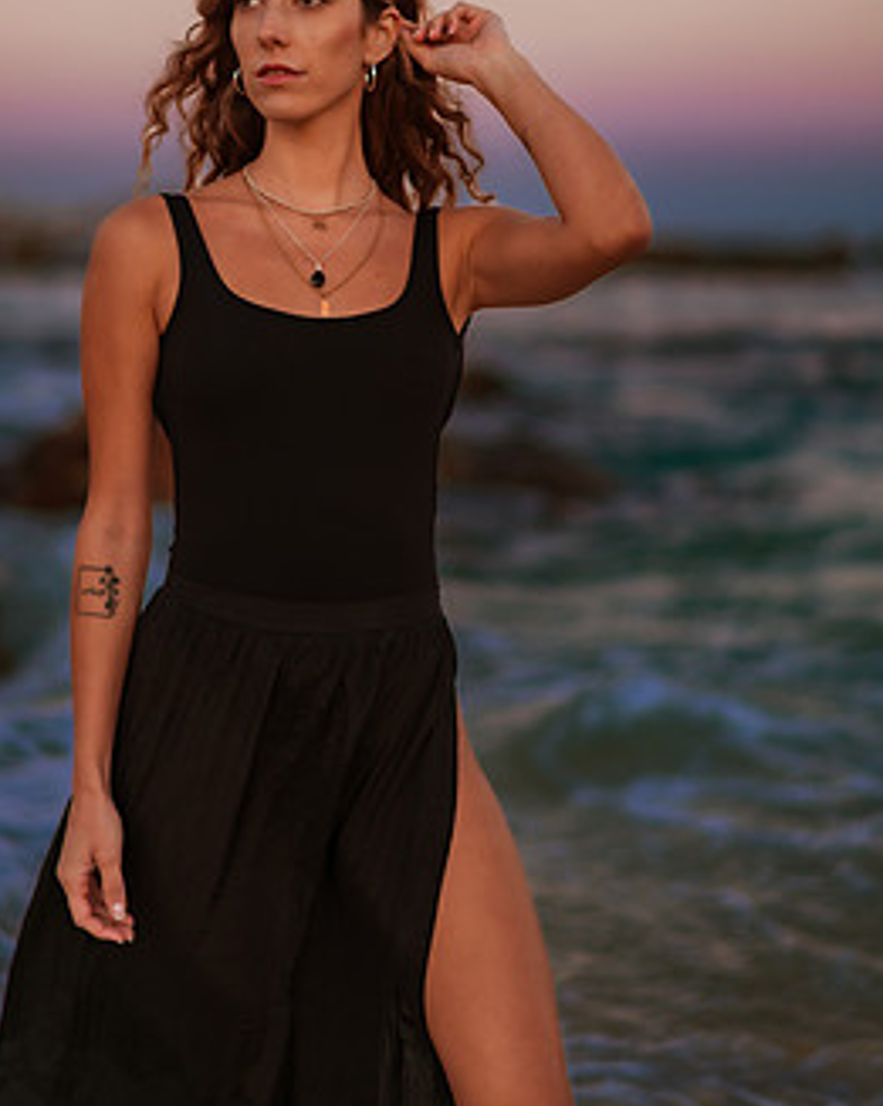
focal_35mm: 75
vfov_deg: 25.3
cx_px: 396
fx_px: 2453
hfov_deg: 20.4
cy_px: 392
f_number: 1.4
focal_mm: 58
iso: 200
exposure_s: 1/640
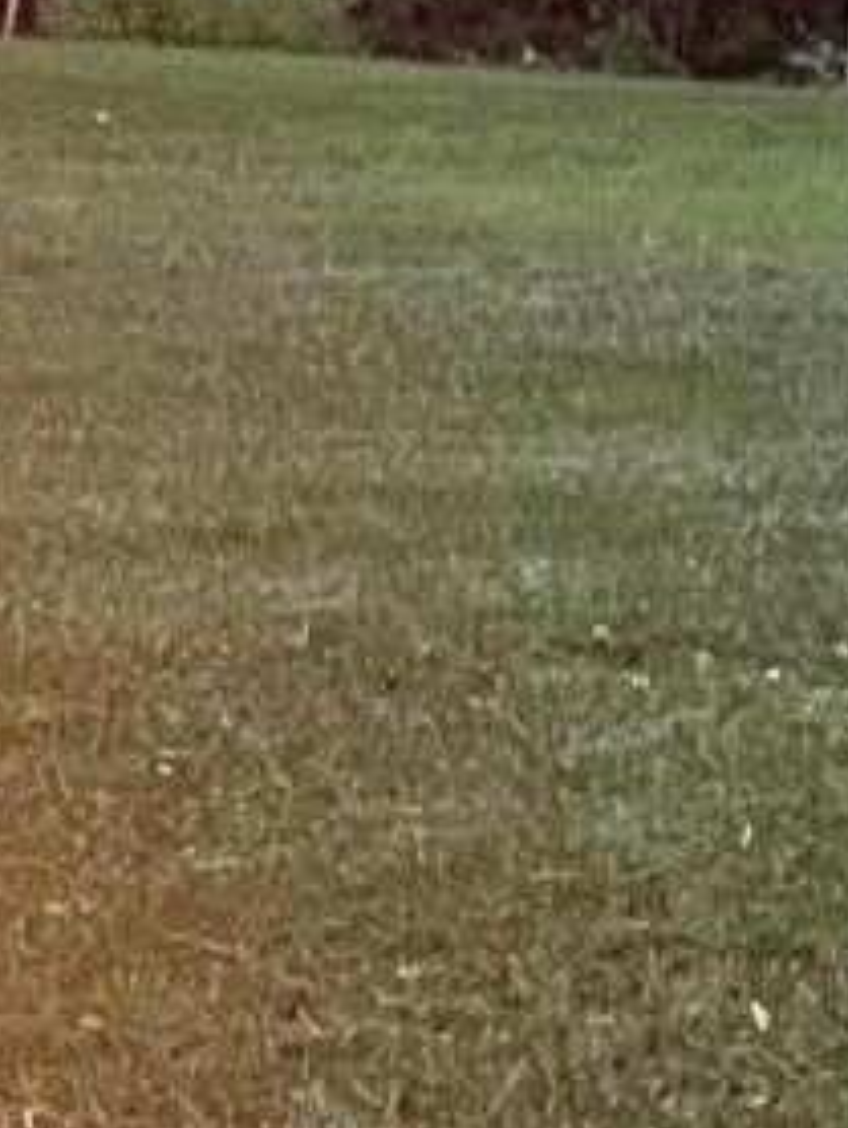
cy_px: 1079
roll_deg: -0.5
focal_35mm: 187
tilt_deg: -13.8
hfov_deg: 7.4
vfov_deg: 10.5
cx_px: -1209
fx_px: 6099
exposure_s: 1/60
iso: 500
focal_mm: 5.1
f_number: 1.6
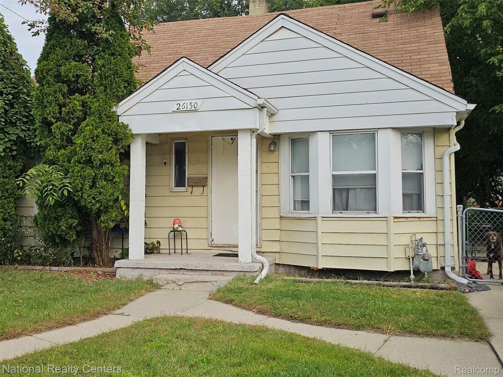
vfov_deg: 58.8
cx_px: 252
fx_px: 334
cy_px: 188
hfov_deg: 74.0
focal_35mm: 23
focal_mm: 6.3
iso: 10
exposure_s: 1/417
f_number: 1.7
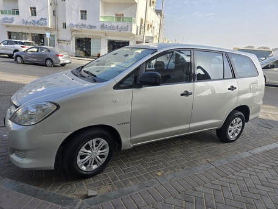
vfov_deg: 58.9
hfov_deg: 73.9
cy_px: 104
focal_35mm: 23
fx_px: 185
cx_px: 139
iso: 12
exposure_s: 1/401
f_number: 1.7
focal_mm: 6.3
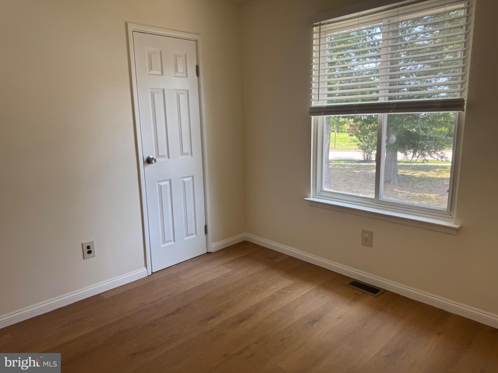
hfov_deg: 71.6
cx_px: 249
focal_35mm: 24
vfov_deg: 56.8
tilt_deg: -11.3
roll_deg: +1.5
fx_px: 345
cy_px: 186
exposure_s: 1/121
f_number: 1.78
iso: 50
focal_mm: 6.76
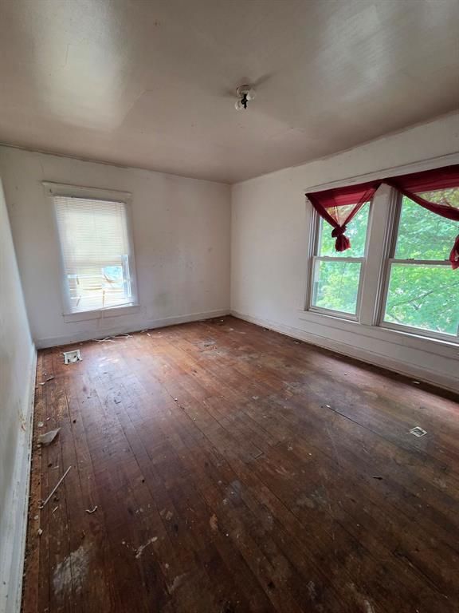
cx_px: 230
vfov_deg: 106.2
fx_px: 230
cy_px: 306
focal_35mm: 13
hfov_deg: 89.9
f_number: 2.2
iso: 250
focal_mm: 2.2
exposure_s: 1/60
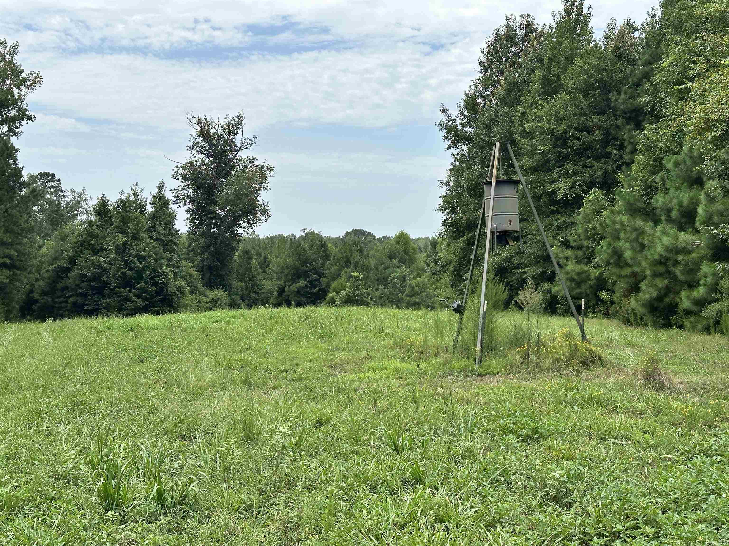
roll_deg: -1.5
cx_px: 364
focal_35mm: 48
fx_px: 1011
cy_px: 273
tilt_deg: -0.8
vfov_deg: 30.3
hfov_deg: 39.7
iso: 64
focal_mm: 6.86
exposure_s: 1/2597
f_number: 1.78
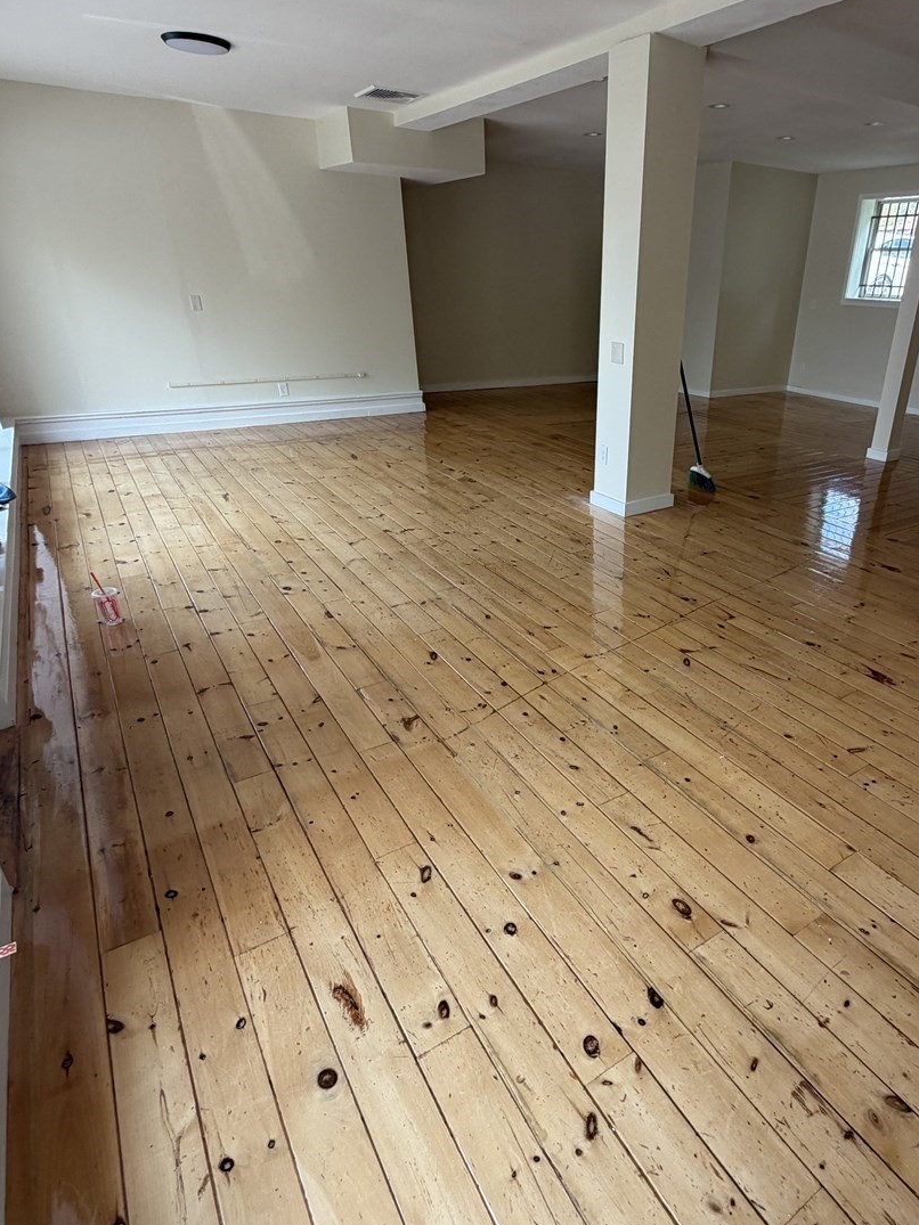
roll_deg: -1.4
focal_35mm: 20
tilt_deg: -28.0
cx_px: 600
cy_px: 646
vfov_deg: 81.7
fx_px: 708
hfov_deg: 64.5
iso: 50
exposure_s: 1/135
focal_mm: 2.22
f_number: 2.2
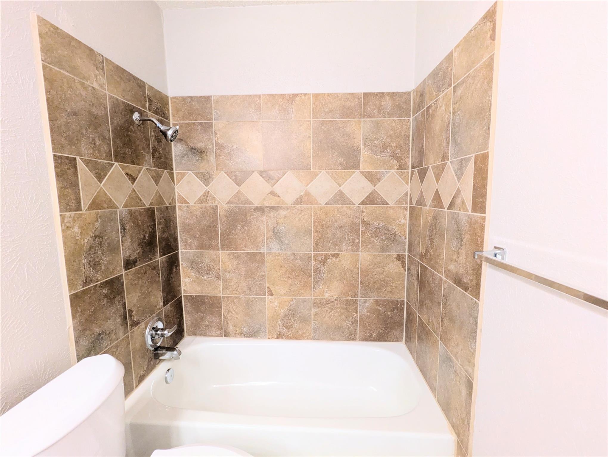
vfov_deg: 78.2
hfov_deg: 94.4
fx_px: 281
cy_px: 228
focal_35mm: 16
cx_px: 304
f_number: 2.2
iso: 440
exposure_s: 1/40
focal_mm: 2.35
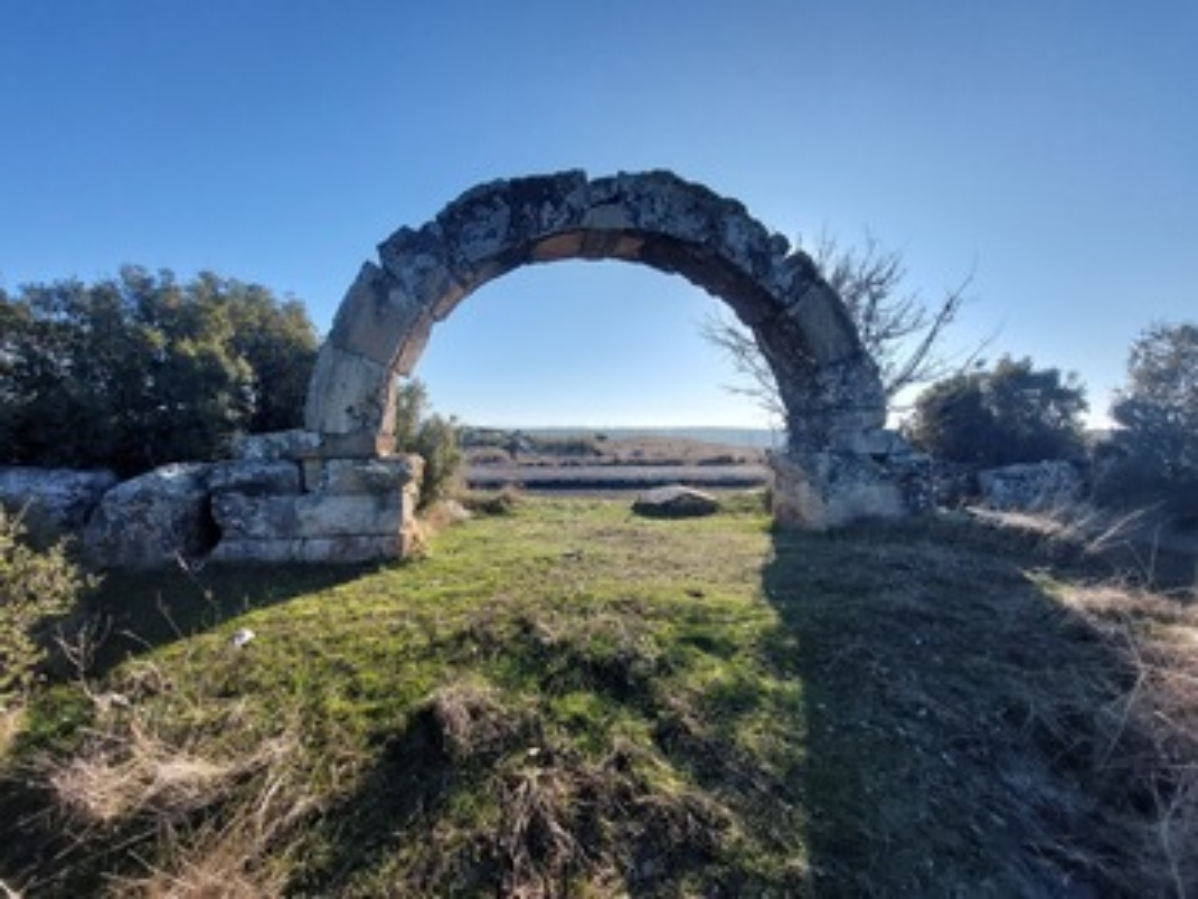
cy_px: 450
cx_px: 599
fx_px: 450
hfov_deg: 106.2
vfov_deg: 90.0
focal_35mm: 13
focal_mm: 1.74
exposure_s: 1/1263
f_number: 2.2
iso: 50
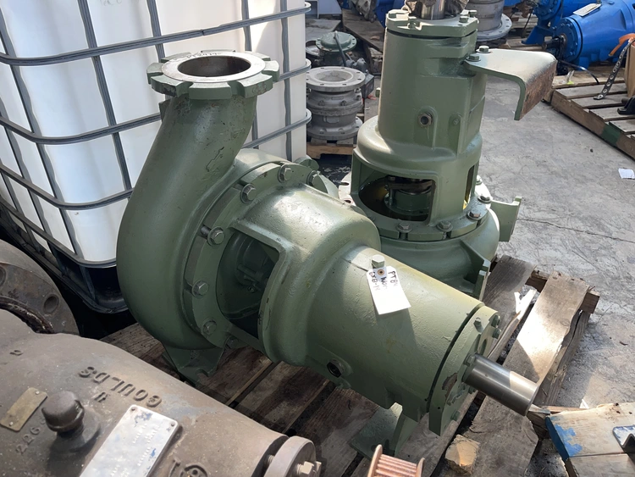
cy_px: 238
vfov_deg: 53.1
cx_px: 318
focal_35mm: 26
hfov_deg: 67.3
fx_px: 477
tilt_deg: -36.3
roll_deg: +0.8
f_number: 1.6
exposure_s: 1/121
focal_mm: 5.1
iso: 40
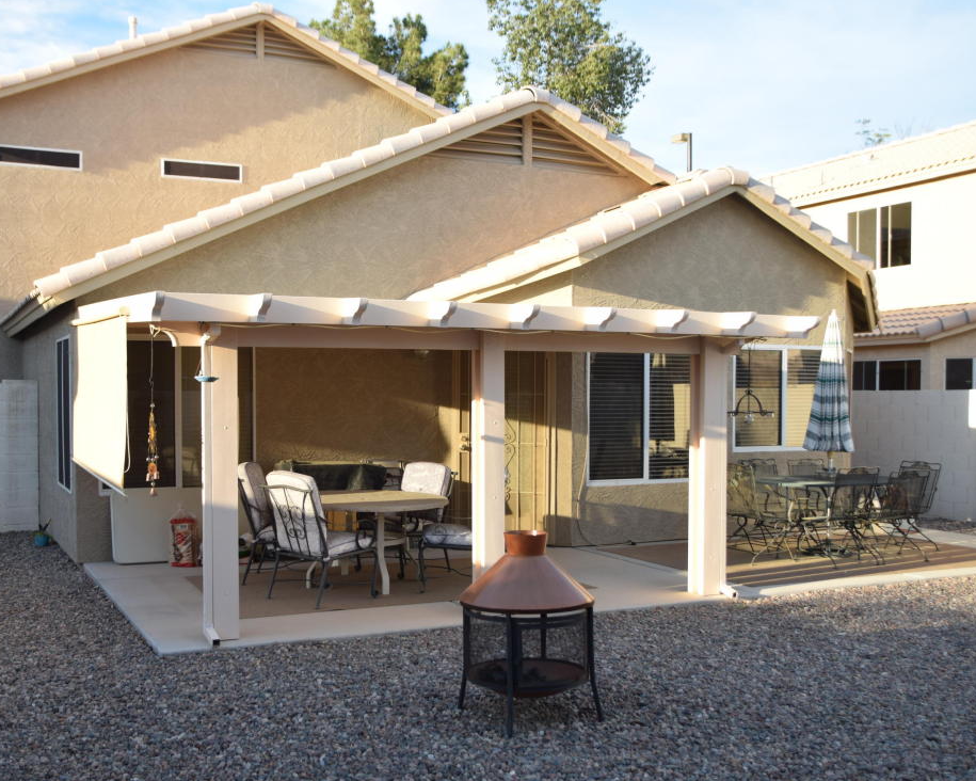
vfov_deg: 38.2
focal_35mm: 39
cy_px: 407
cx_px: 418
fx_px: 1127
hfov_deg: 46.7
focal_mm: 22
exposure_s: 1/250
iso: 100
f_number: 3.8
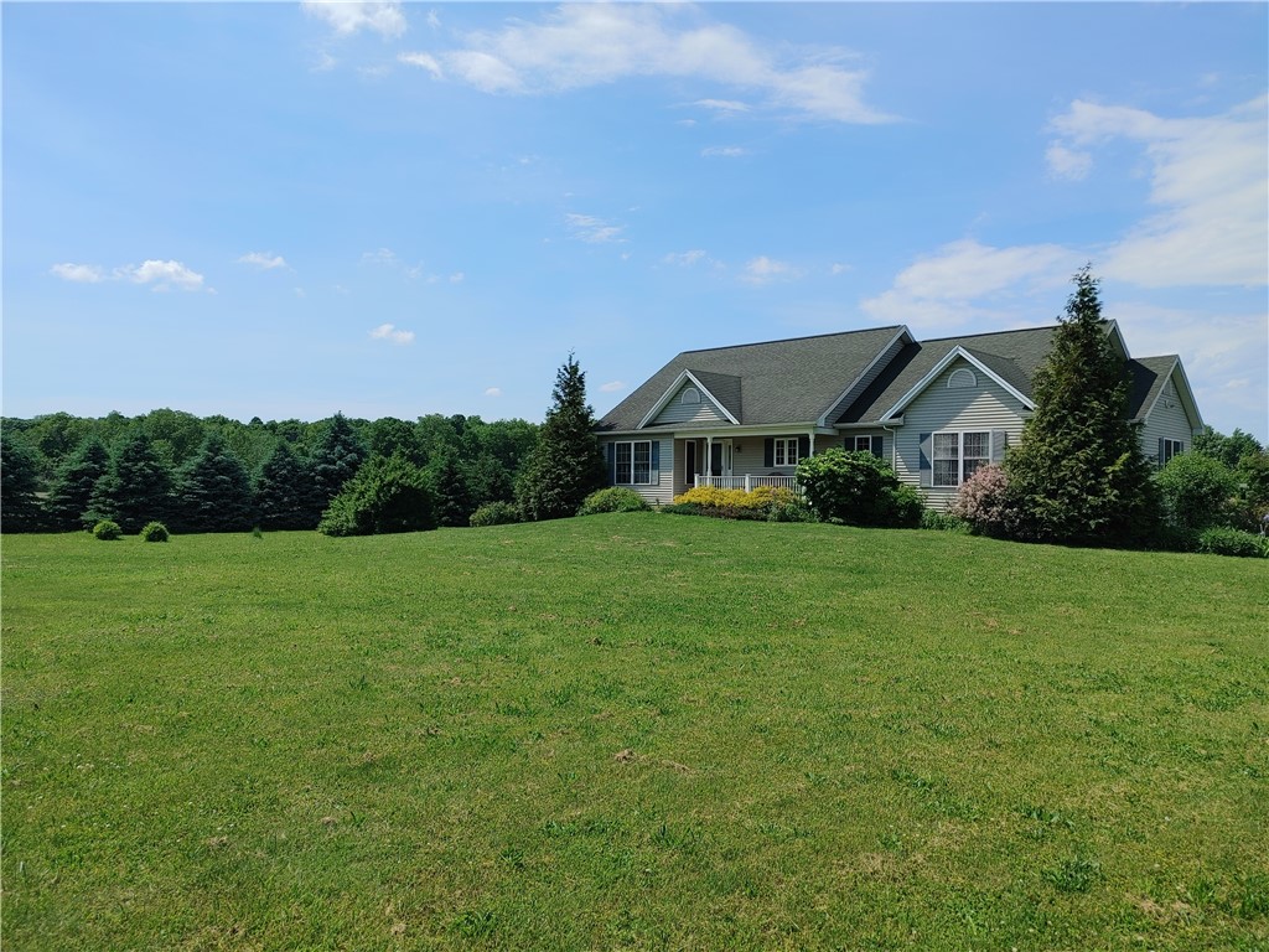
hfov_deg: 67.3
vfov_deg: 53.1
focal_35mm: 26
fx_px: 953
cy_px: 476
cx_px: 634
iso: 50
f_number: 1.8
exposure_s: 1/3125
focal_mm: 4.81
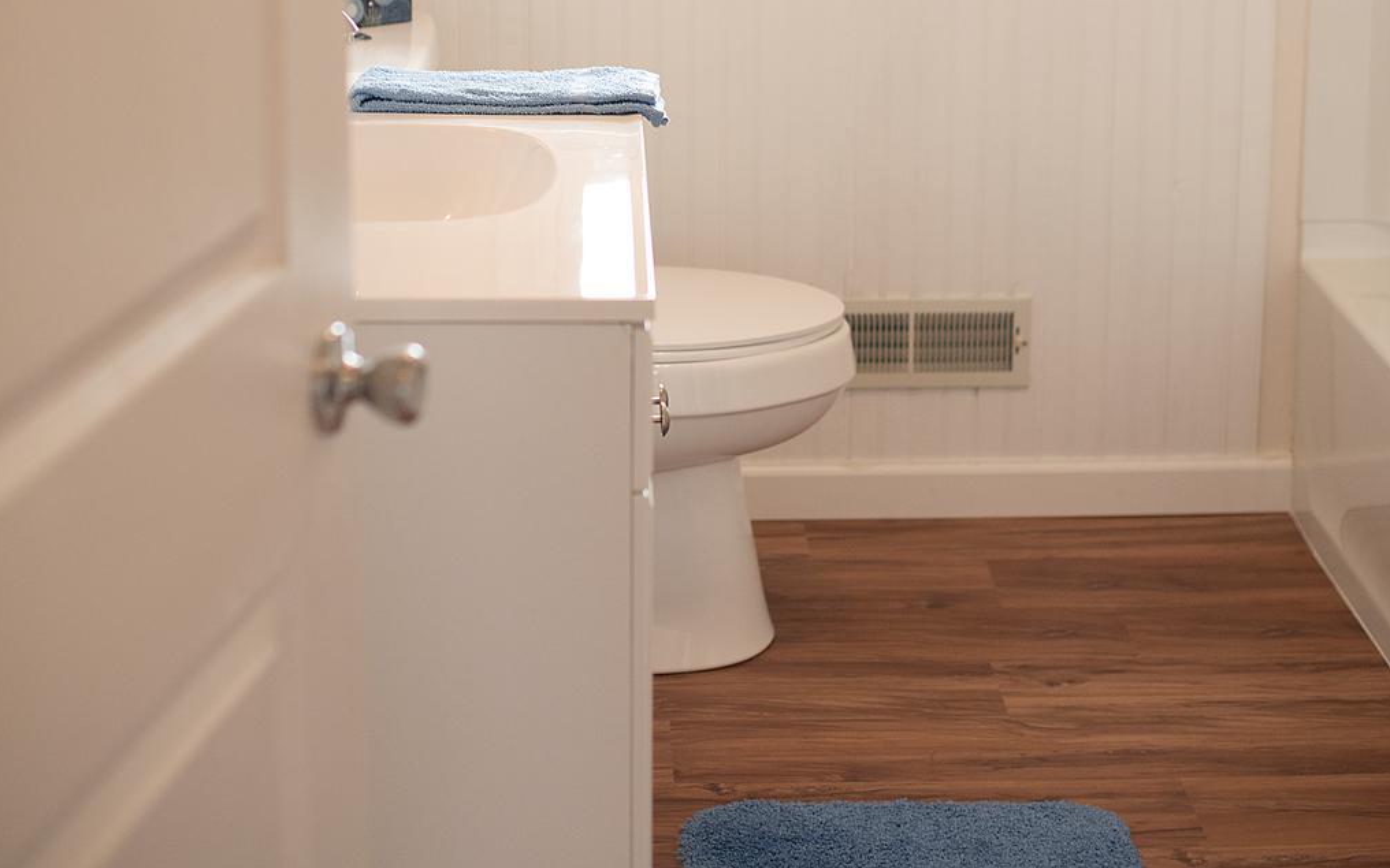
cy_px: 83
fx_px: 2917
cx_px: 693
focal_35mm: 77
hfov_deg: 26.8
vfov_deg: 16.7
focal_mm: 50
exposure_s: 1/320
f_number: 2.2
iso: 1250
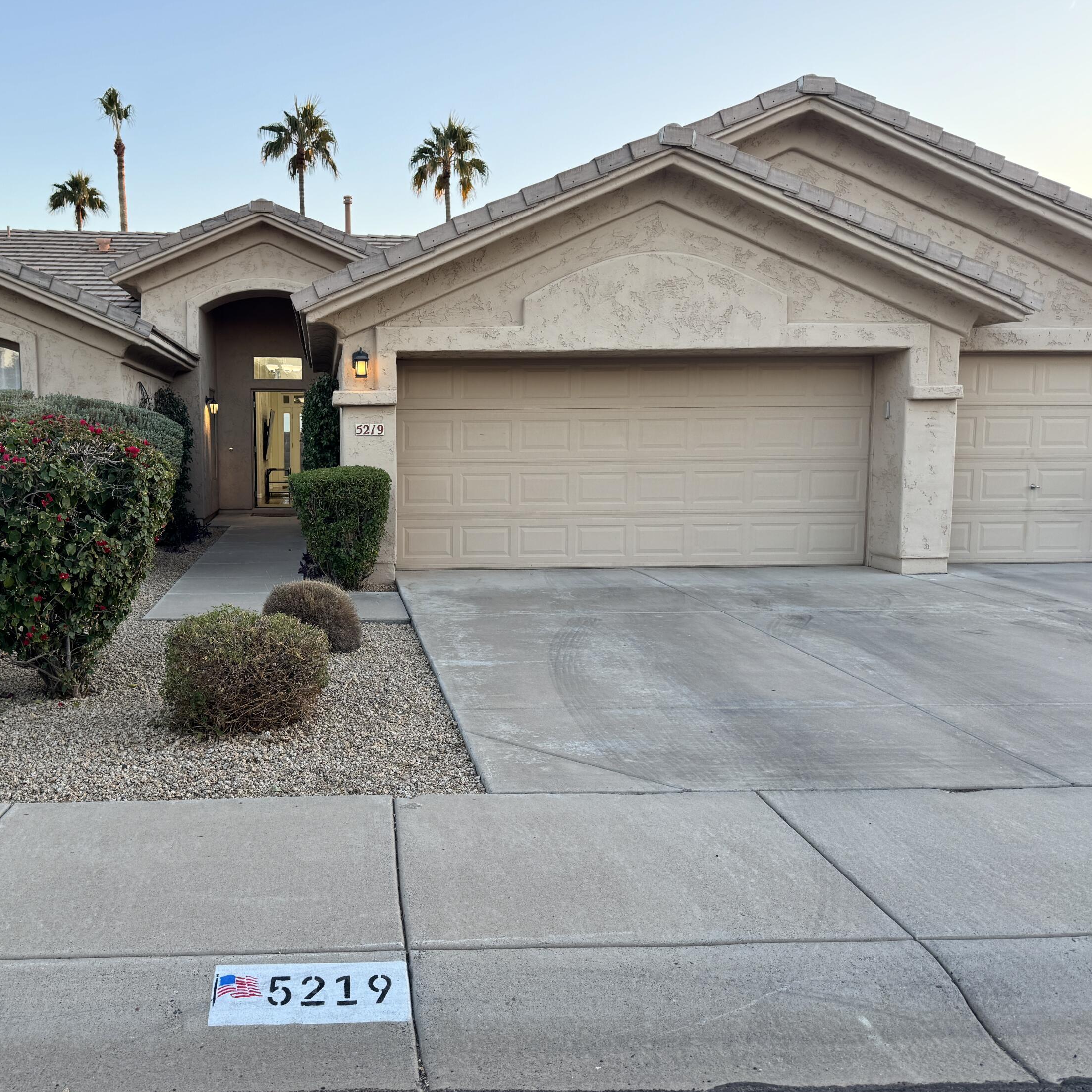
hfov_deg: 54.7
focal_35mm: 29
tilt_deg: -5.9
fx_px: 1035
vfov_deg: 55.6
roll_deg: +0.1
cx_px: 379
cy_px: 544
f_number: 1.78
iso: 64
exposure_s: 1/121
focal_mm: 6.76
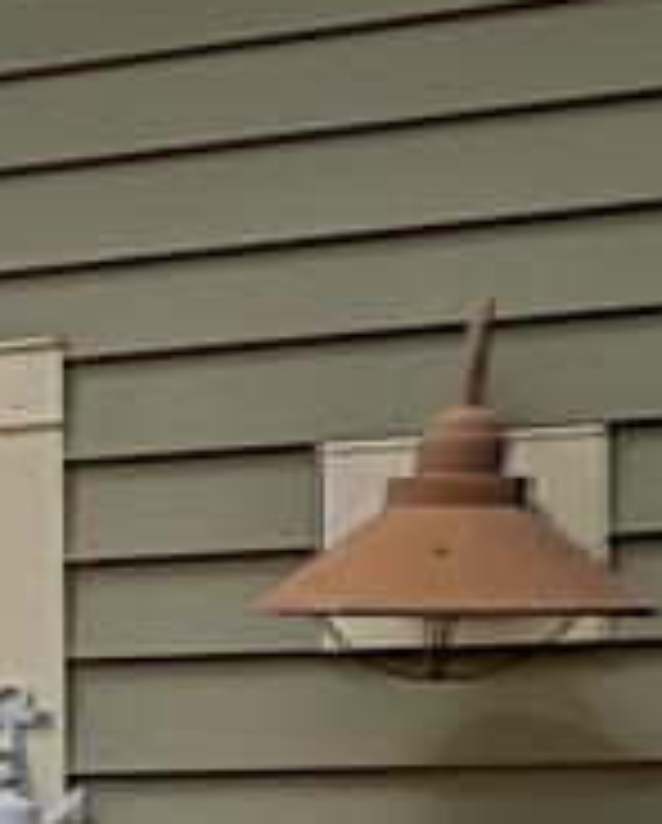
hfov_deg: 5.2
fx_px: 3151
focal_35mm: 129
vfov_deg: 14.5
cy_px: 910
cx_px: -3269
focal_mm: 14
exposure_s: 1/160
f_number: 6.3
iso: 100
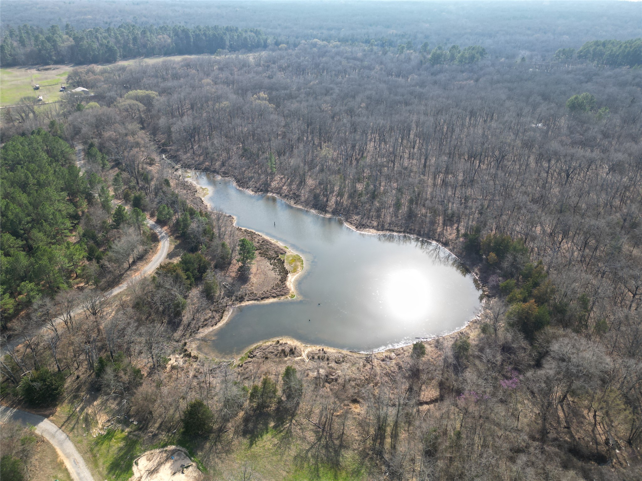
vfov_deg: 56.8
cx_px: 321
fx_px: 445
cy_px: 240
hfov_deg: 71.6
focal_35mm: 24
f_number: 1.7
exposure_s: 1/1250
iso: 100
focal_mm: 6.72
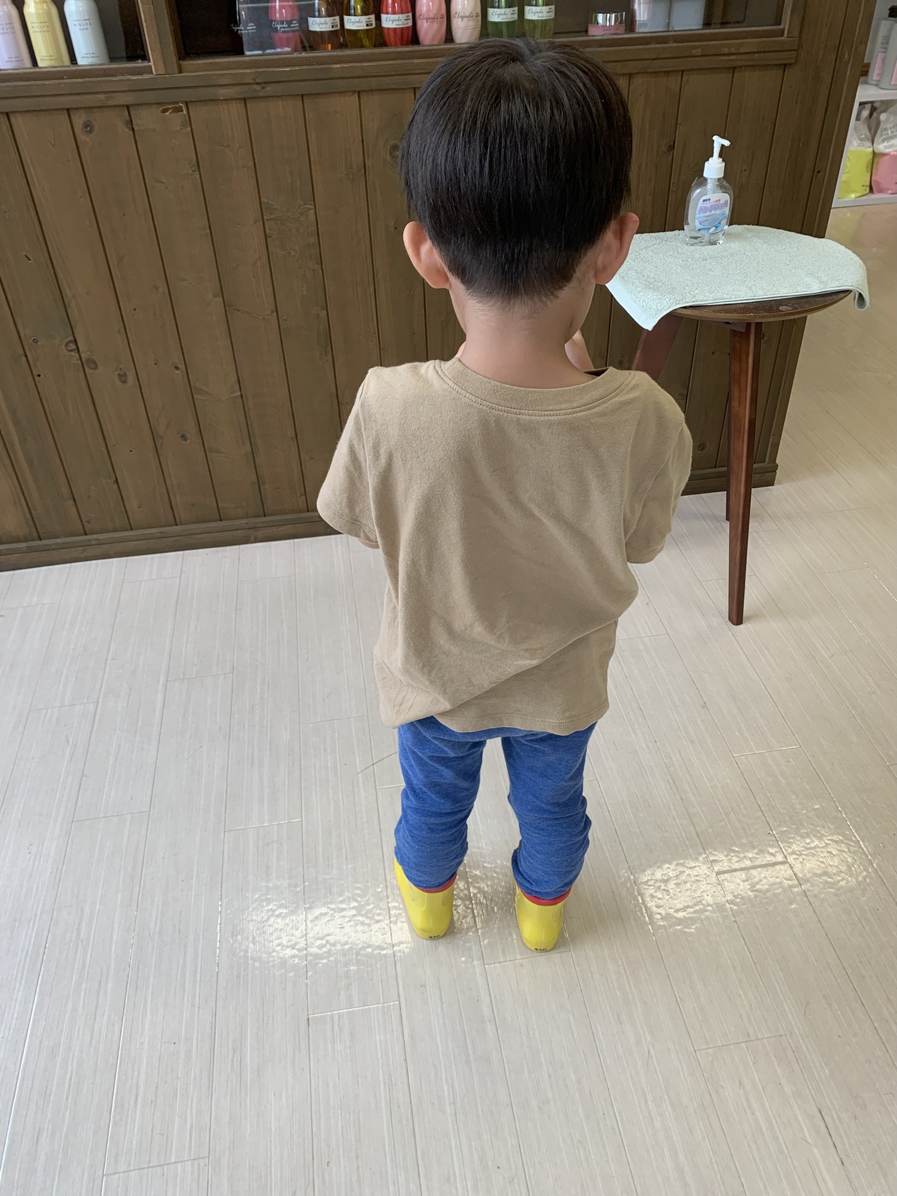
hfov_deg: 53.1
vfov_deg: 67.3
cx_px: 448
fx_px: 898
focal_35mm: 26
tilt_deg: -38.4
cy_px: 598
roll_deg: +1.0
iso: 50
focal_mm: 4.25
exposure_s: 1/121
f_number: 1.8
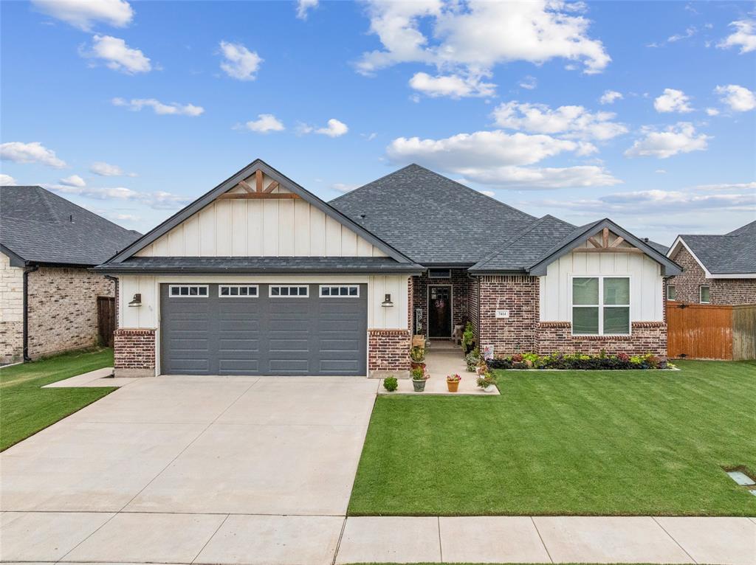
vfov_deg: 56.7
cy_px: 282
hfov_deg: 71.6
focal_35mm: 24
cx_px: 378
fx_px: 524
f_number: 2.8
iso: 800
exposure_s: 1/1250
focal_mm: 12.3
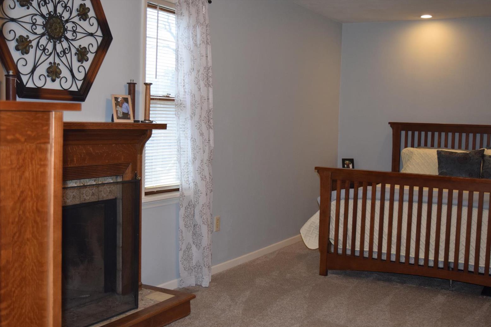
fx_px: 586
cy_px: 166
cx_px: 243
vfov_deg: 31.2
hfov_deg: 45.4
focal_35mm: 43
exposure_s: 1/80
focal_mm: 28
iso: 800
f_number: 4.5
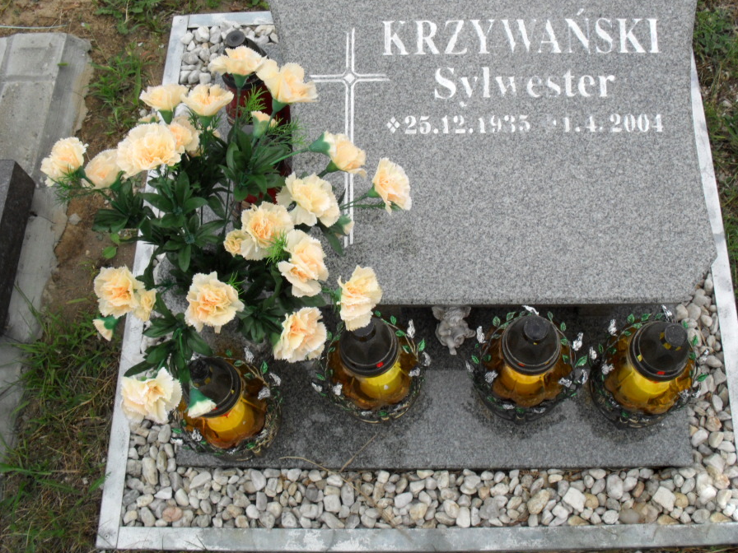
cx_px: 408
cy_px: 253
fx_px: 853
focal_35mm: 40
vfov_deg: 35.9
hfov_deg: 46.7
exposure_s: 1/125
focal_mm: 6.3
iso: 100
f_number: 8.4
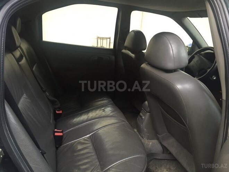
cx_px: 114
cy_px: 86
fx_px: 192
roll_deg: -5.1
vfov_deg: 48.2
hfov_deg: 61.7
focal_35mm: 29
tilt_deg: -14.6
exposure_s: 1/33
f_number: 2.2
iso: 125
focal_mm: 4.15
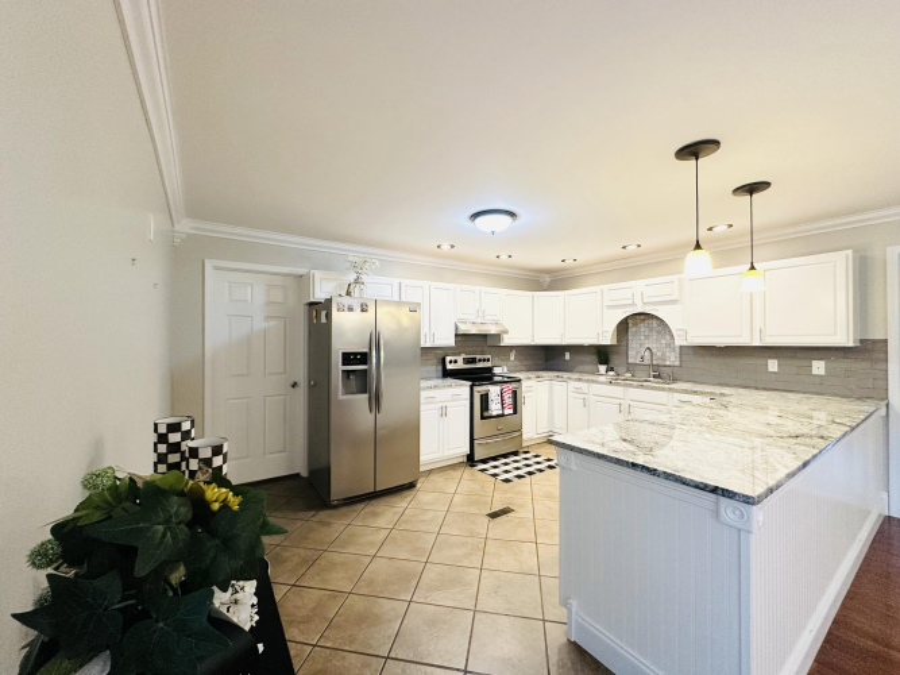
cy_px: 338
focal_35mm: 14
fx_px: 364
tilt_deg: -0.2
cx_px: 450
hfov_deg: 102.1
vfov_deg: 85.7
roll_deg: +0.1
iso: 320
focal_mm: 2.22
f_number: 2.2
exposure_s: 1/60
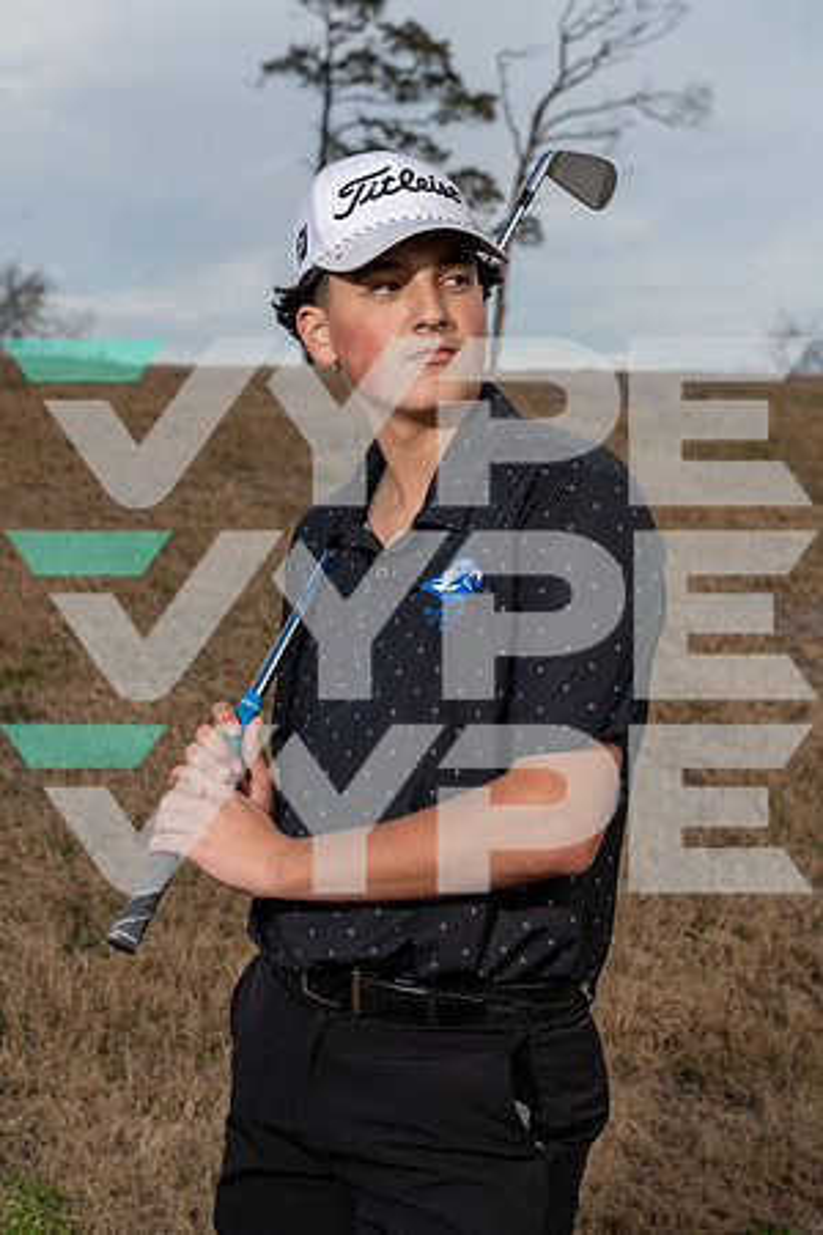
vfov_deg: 28.8
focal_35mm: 70
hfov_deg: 19.5
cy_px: 618
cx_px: 412
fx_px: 2400
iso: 160
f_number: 8
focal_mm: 70
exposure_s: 1/250
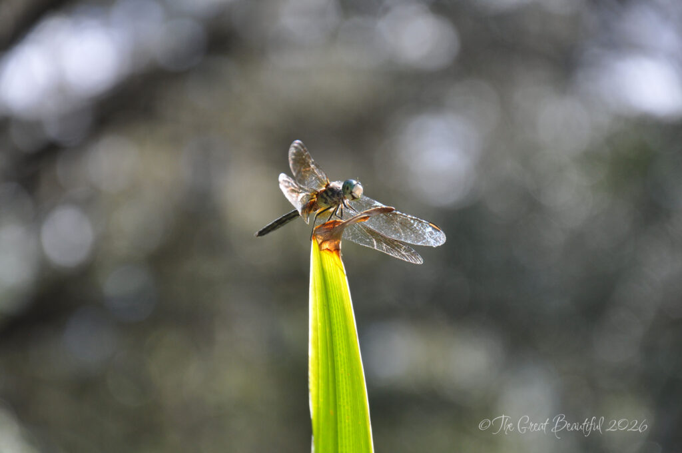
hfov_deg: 13.1
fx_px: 2980
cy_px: 226
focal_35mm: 158
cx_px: 341
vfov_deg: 8.7
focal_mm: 105
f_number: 5.6
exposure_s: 1/400
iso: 400
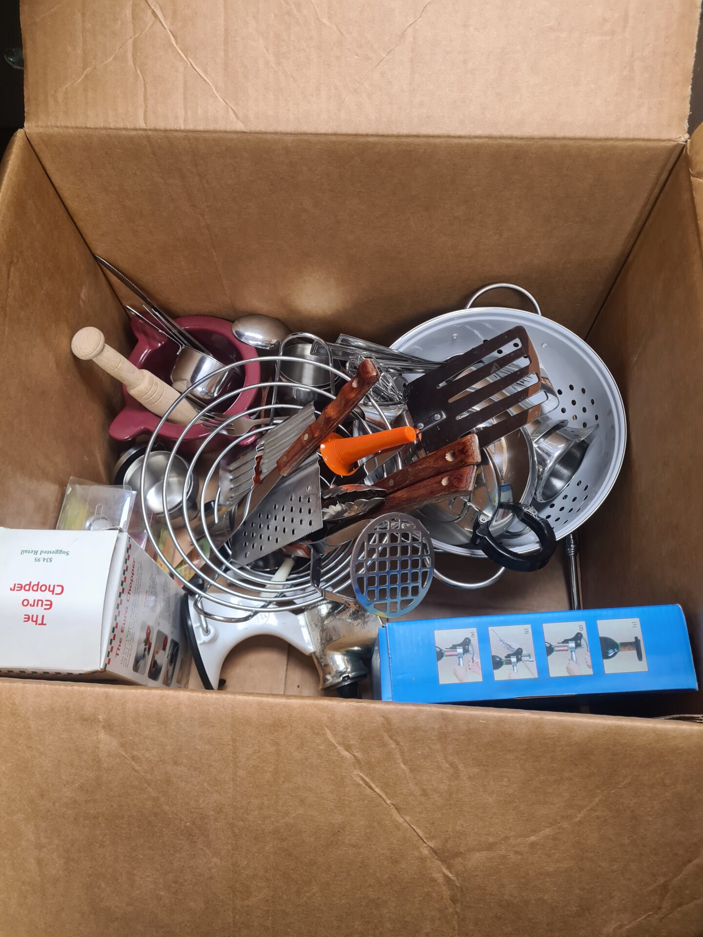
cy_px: 468
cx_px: 352
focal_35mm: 26
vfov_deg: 67.3
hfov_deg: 53.1
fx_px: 704
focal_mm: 5.4
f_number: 1.8
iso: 250
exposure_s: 1/50
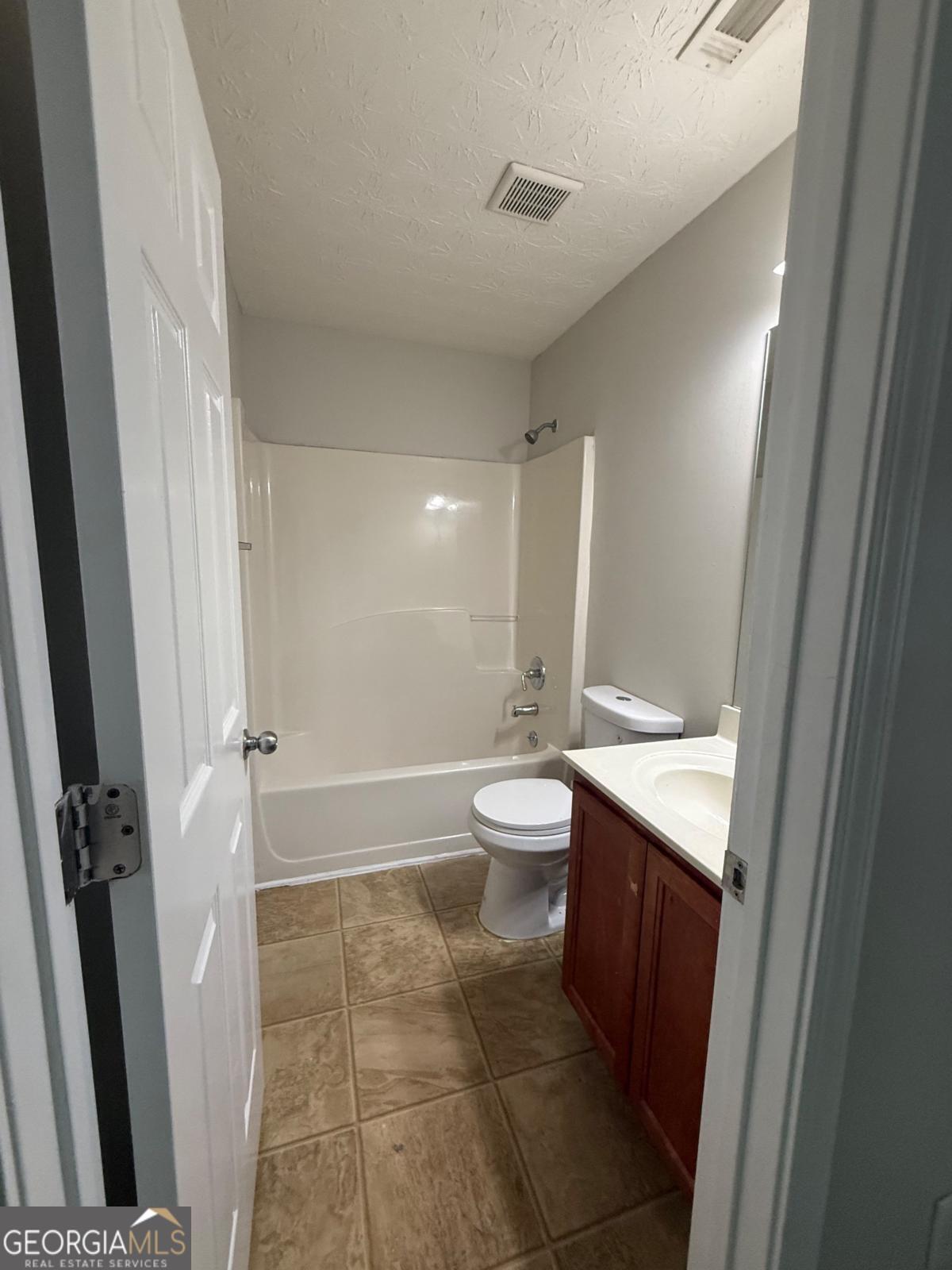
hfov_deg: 85.7
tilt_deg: -6.7
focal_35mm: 14
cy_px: 635
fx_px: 513
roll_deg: -2.3
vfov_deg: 102.1
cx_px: 476
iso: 320
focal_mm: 2.22
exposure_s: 1/120
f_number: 2.2
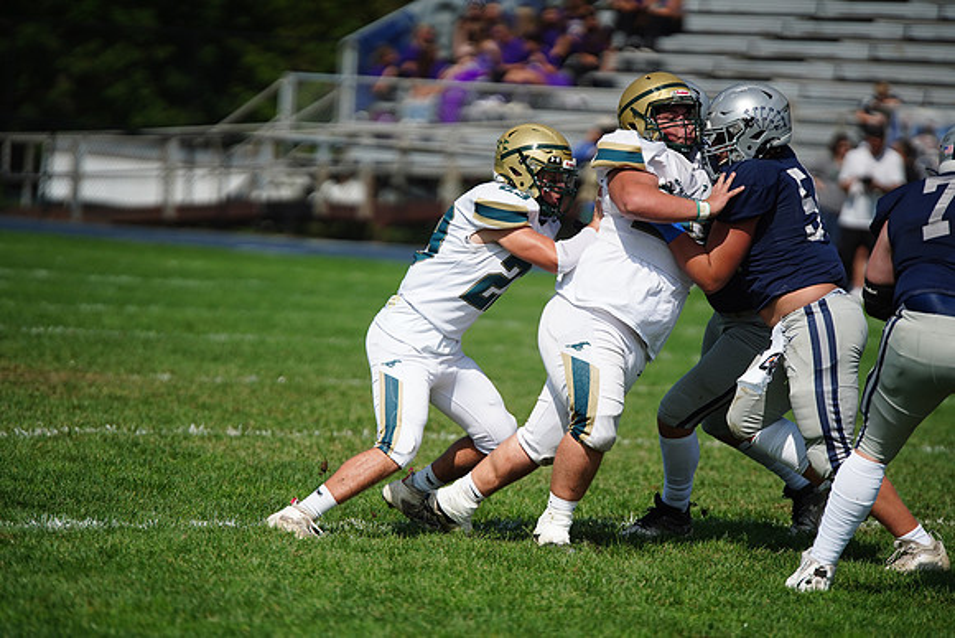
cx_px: 478
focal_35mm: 300
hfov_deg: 6.9
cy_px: 319
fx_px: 7960
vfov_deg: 4.6
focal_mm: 300
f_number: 2.8
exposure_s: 1/8000
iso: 400
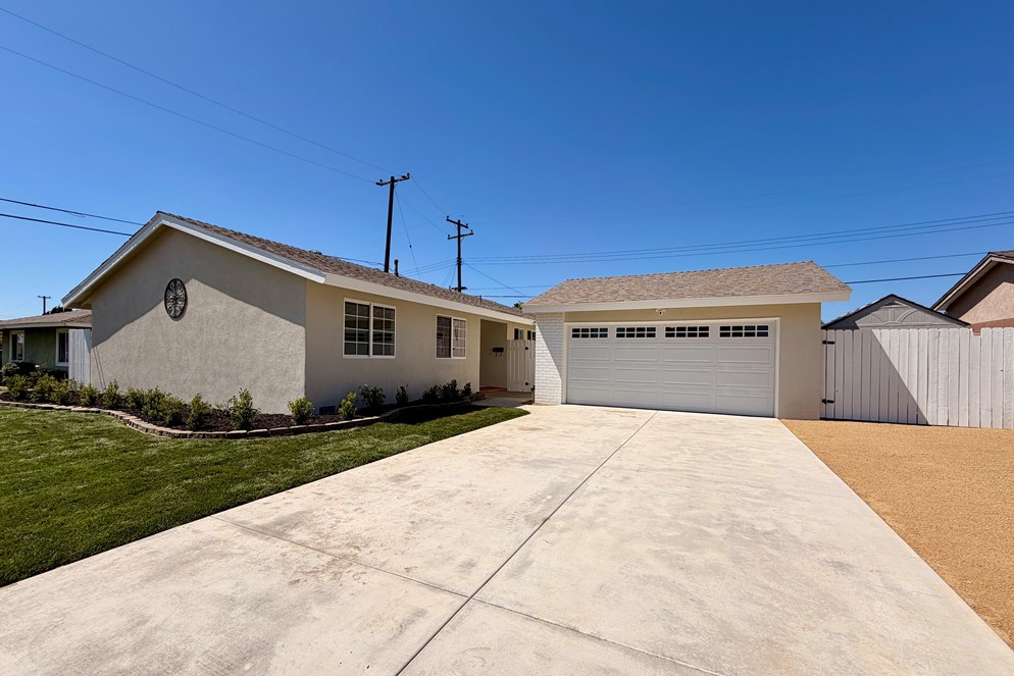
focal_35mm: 15
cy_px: 359
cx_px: 506
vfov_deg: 77.3
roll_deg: -0.3
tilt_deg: +0.5
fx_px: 423
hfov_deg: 100.4
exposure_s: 1/1534
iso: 20
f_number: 2.2
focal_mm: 2.22
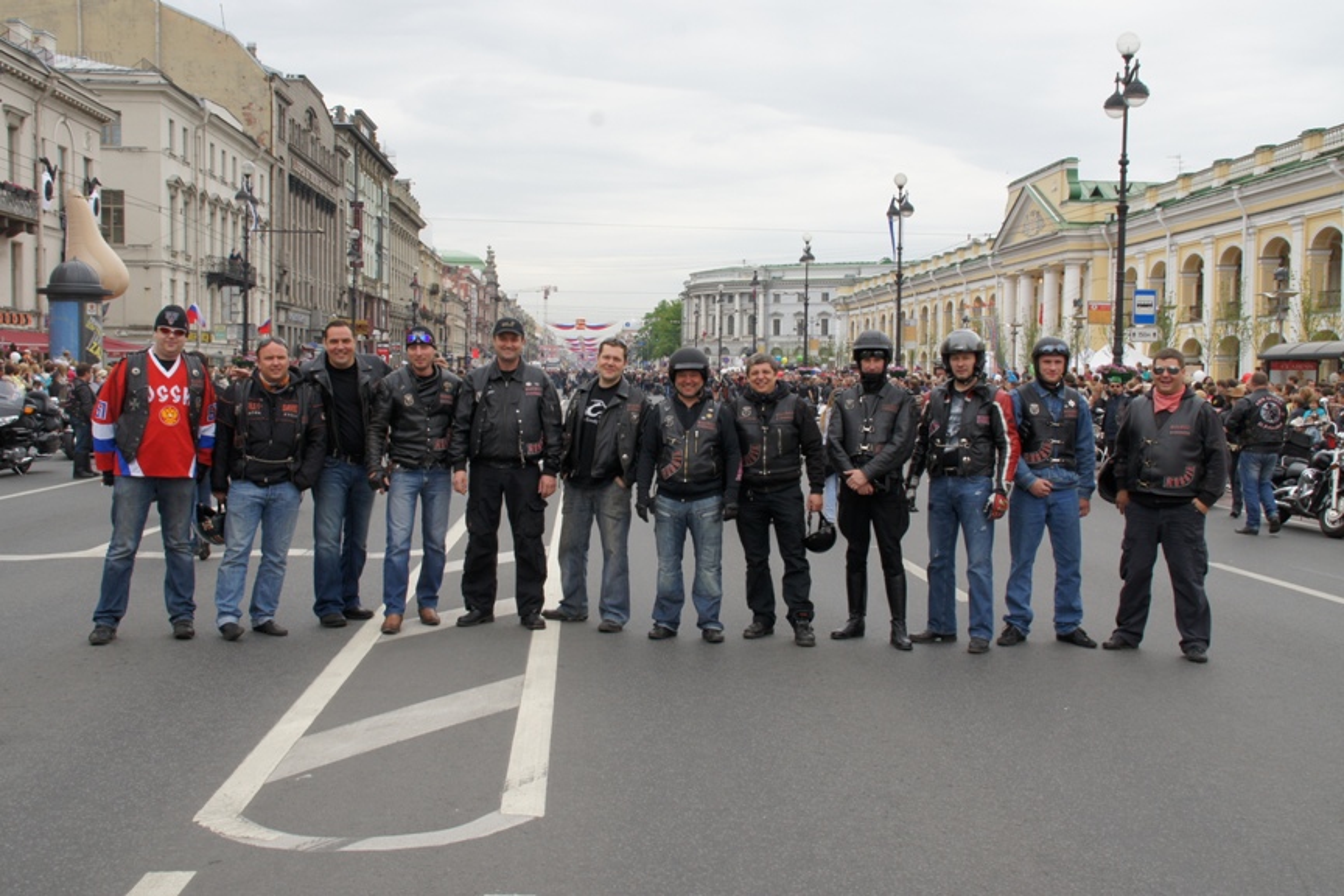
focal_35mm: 42
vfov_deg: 31.9
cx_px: 672
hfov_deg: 46.4
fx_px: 1568
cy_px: 448
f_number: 11
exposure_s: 1/80
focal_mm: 28
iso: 200
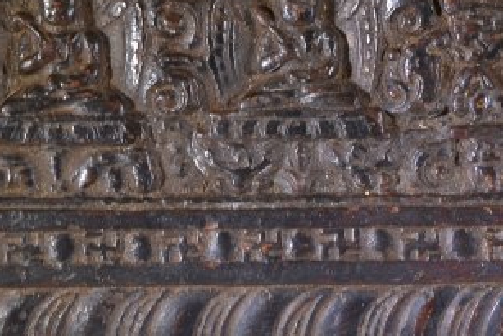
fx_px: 3690
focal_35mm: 264
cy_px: 34
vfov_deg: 5.2
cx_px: 611
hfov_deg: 7.7
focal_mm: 45
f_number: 10
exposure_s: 1/60
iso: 200
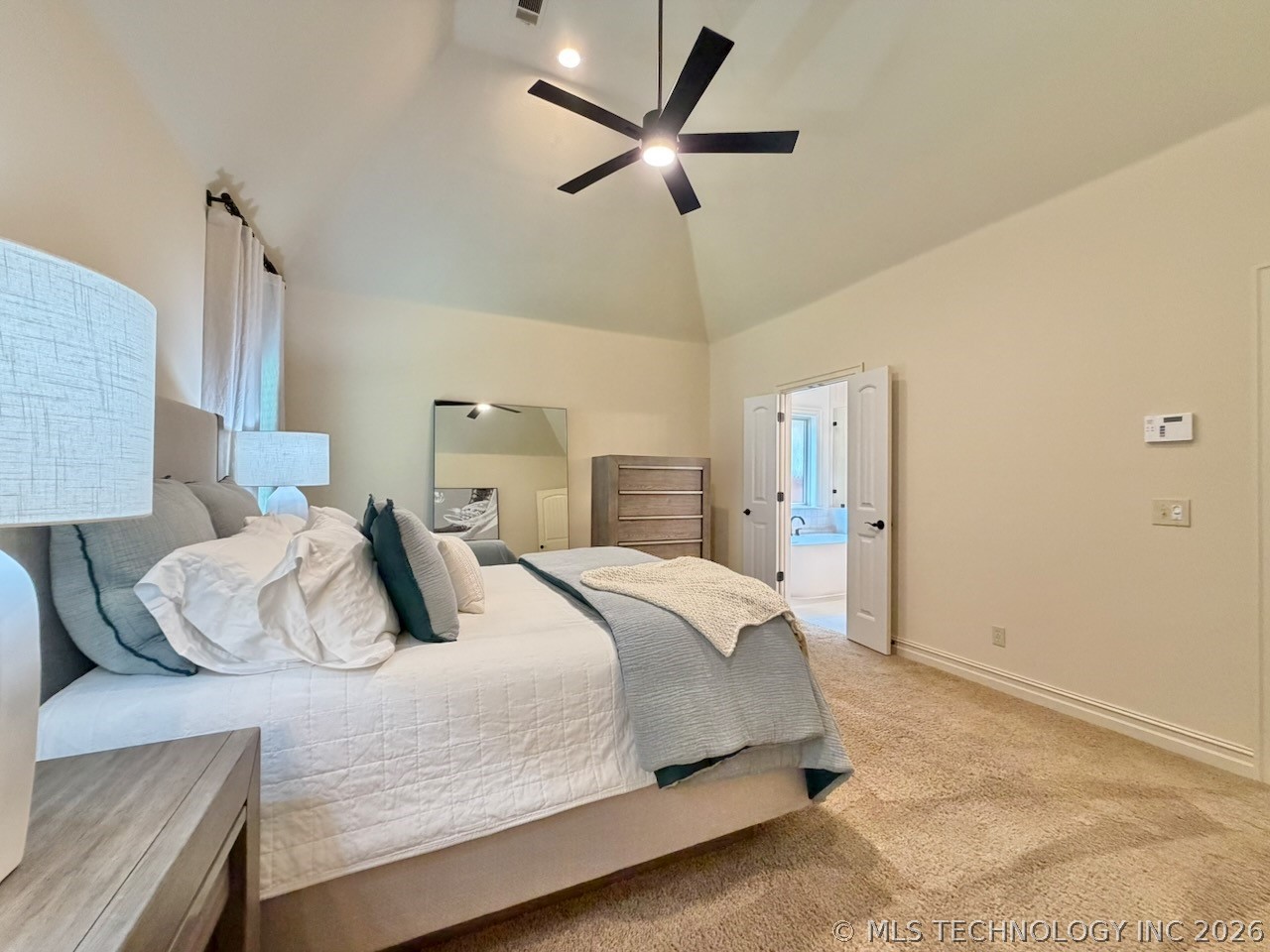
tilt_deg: +0.4
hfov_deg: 102.1
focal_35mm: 14
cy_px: 476
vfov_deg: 85.7
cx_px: 635
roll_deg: +0.1
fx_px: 514
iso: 500
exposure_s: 1/60
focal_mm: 2.22
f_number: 2.2
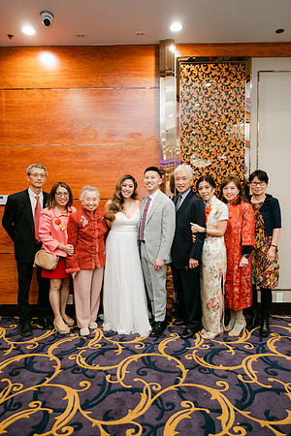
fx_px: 291
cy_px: 218
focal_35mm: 24
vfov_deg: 73.7
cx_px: 146
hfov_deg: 53.1
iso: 800
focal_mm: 16
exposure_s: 1/125
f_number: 2.8
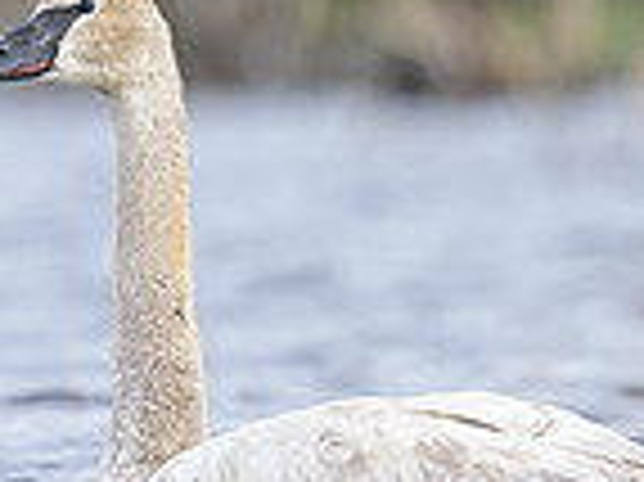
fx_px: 50617
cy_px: 22
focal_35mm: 2723
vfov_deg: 0.5
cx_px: -105
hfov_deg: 0.7
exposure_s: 1/1600
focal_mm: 560
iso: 800
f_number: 4
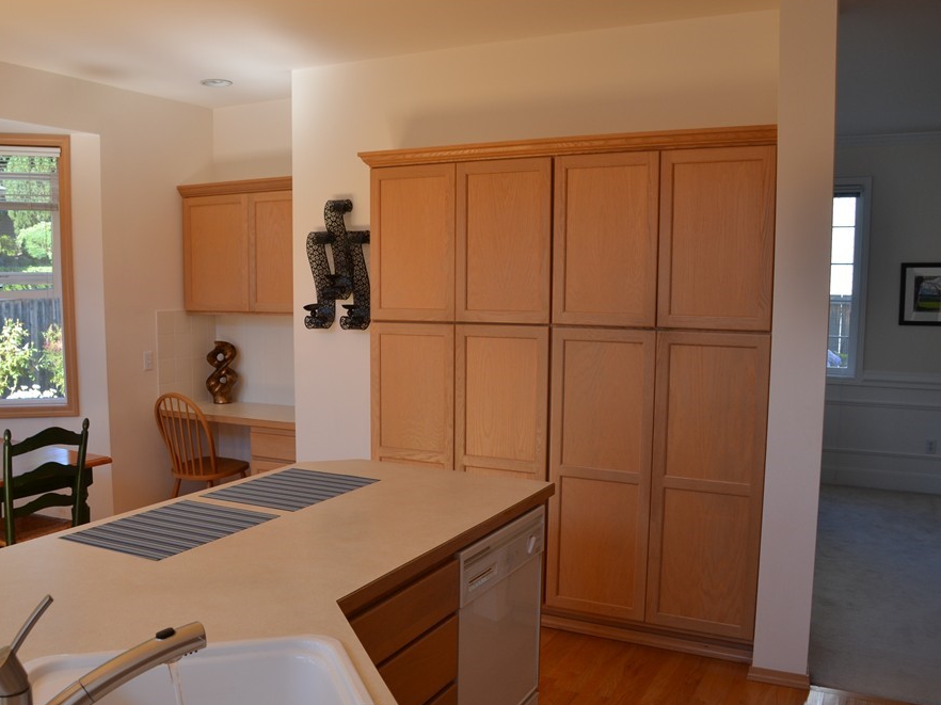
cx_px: 413
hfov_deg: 56.7
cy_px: 377
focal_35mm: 32
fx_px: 870
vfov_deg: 44.1
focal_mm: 18
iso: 250
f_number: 5.6
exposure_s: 1/125
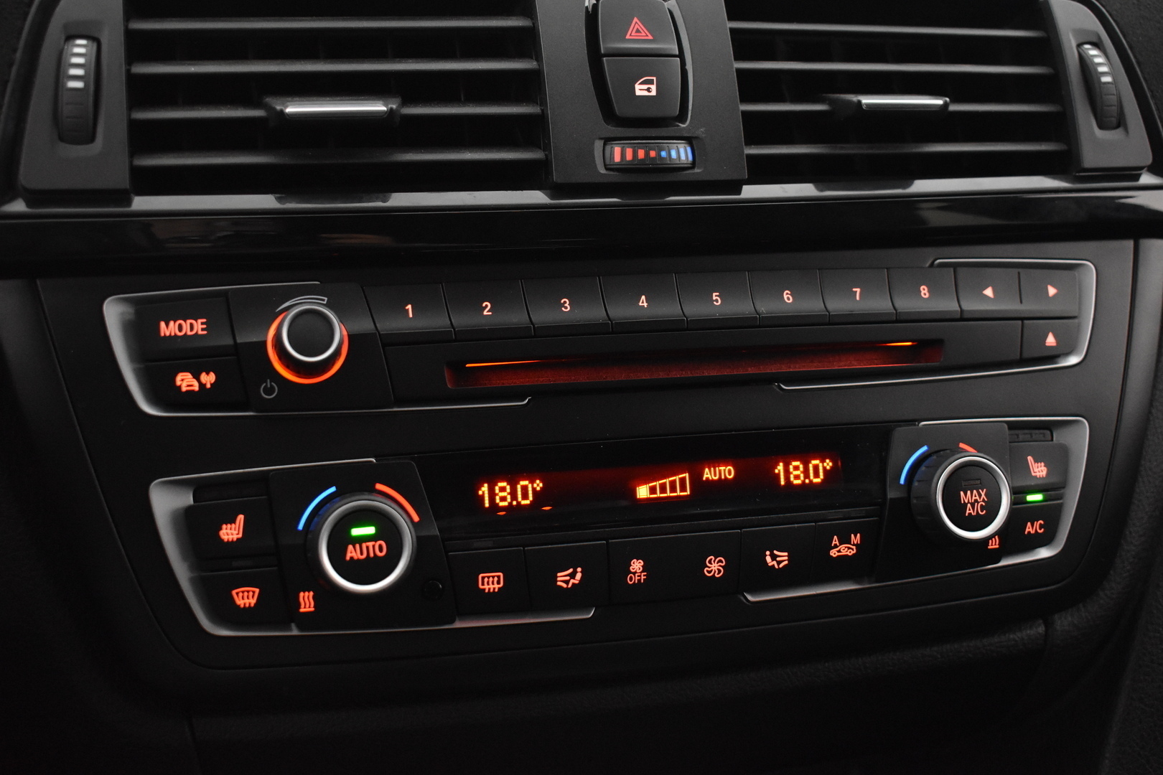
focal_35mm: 44
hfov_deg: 45.0
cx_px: 582
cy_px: 388
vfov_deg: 30.8
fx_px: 1405
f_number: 4.2
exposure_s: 1/20
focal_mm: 29
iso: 3200
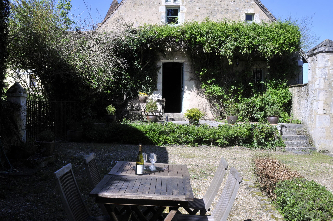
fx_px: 402
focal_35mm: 44
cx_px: 166
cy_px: 110
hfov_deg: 45.0
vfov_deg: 30.8
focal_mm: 29
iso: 640
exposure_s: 1/1000
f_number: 9
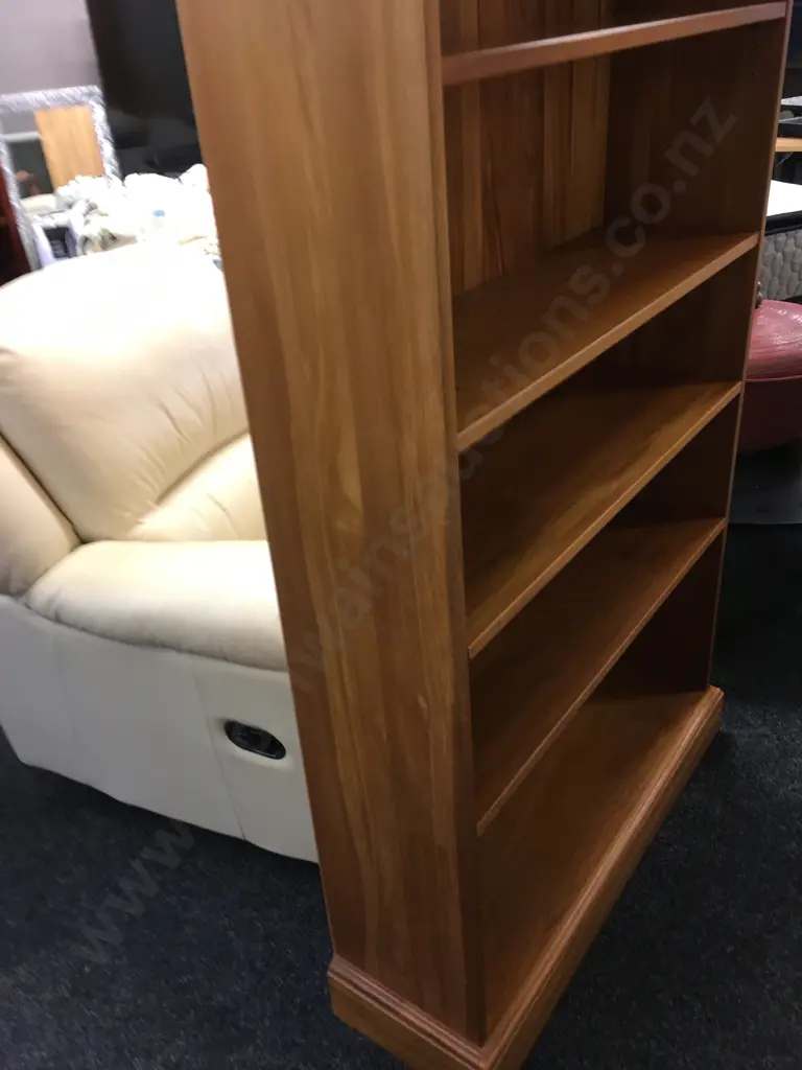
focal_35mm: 29
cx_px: 401
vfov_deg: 61.7
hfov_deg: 48.2
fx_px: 896
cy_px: 535
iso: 64
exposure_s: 1/17
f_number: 2.2
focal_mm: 4.15
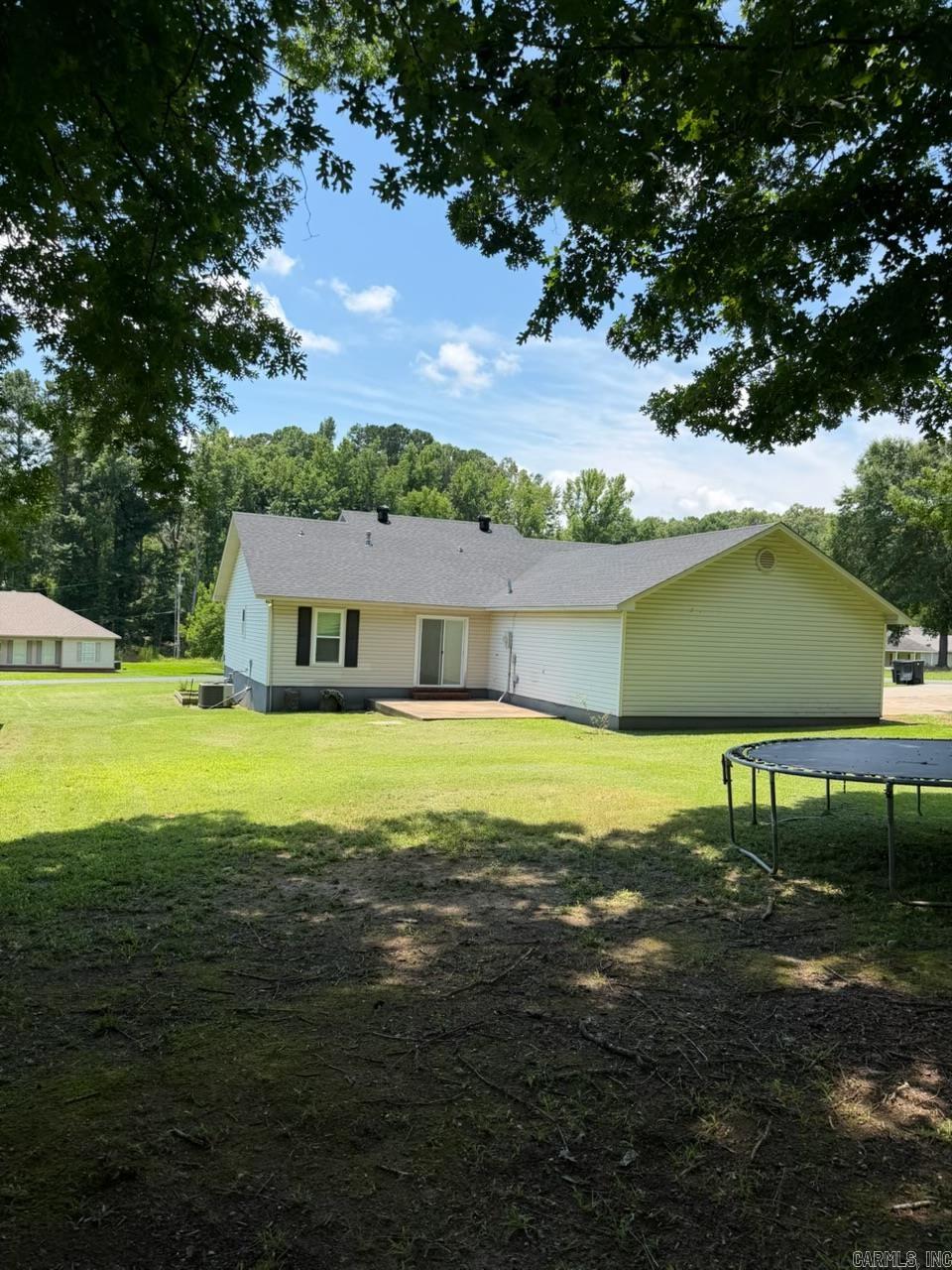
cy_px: 635
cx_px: 476
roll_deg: -1.4
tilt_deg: -1.4
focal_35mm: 24
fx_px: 880
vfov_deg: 71.6
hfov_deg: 56.8
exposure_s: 1/2525
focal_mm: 6.76
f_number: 1.78
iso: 80
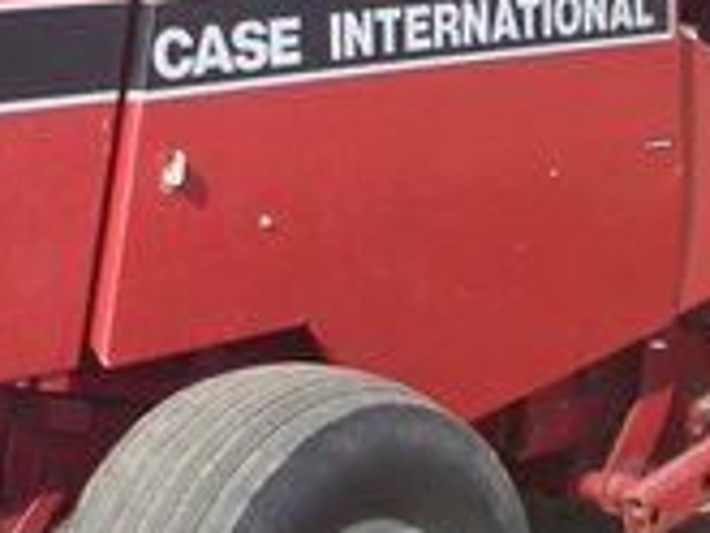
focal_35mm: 122
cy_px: 90
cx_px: 52
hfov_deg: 15.9
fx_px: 2504
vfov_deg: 12.1
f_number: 2.8
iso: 80
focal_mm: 6.2
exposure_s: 1/691
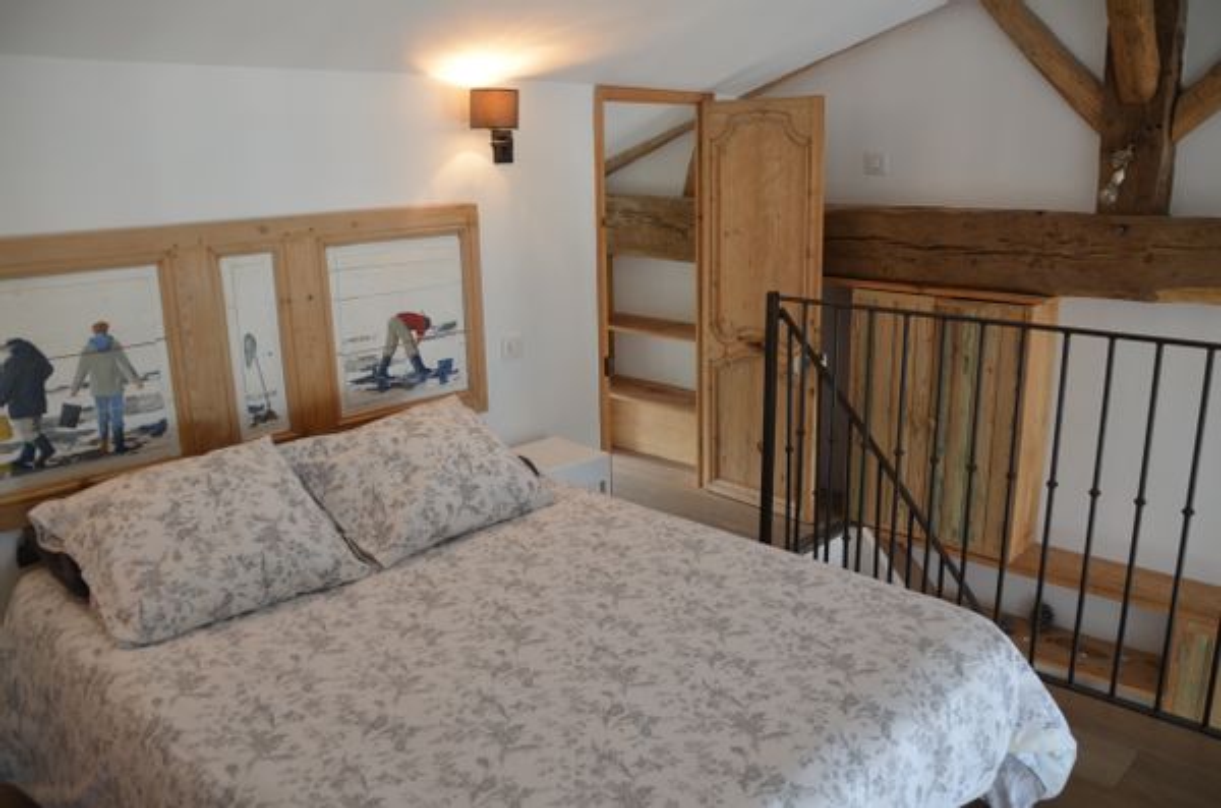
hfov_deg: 67.5
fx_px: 914
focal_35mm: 27
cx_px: 610
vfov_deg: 47.7
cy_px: 404
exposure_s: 1/60
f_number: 4
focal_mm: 18
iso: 400
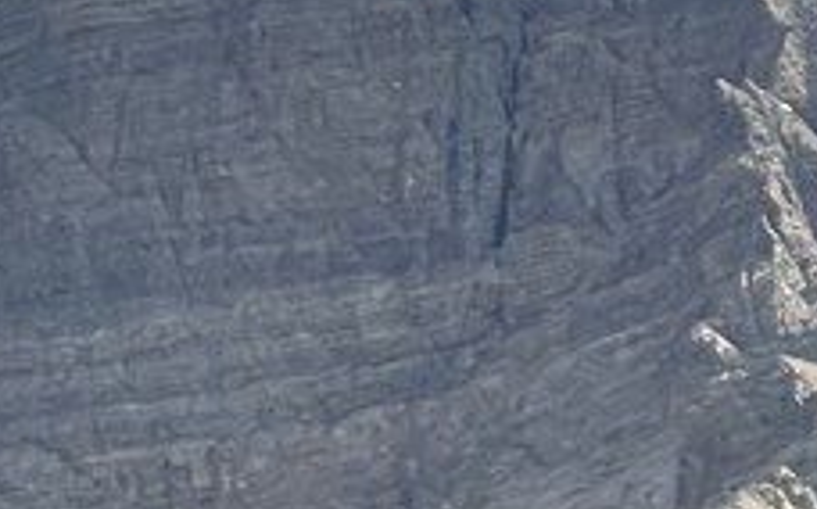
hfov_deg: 4.3
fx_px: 10610
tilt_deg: +7.2
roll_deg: -0.9
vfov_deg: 2.7
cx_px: -1114
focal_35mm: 477
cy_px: 613
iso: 20
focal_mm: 7.5
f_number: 2.2
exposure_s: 1/881
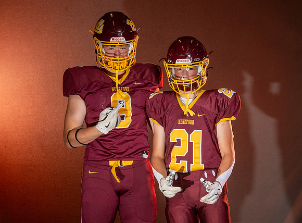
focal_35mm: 138
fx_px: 1197
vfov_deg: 10.6
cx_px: 153
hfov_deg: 14.4
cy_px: 112
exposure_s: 1/200
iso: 80
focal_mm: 90
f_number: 8
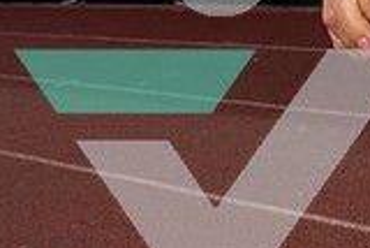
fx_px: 1492
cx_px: 610
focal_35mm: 145
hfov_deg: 13.1
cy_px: -108
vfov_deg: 9.3
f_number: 10
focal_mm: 40
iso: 100
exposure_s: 1/200
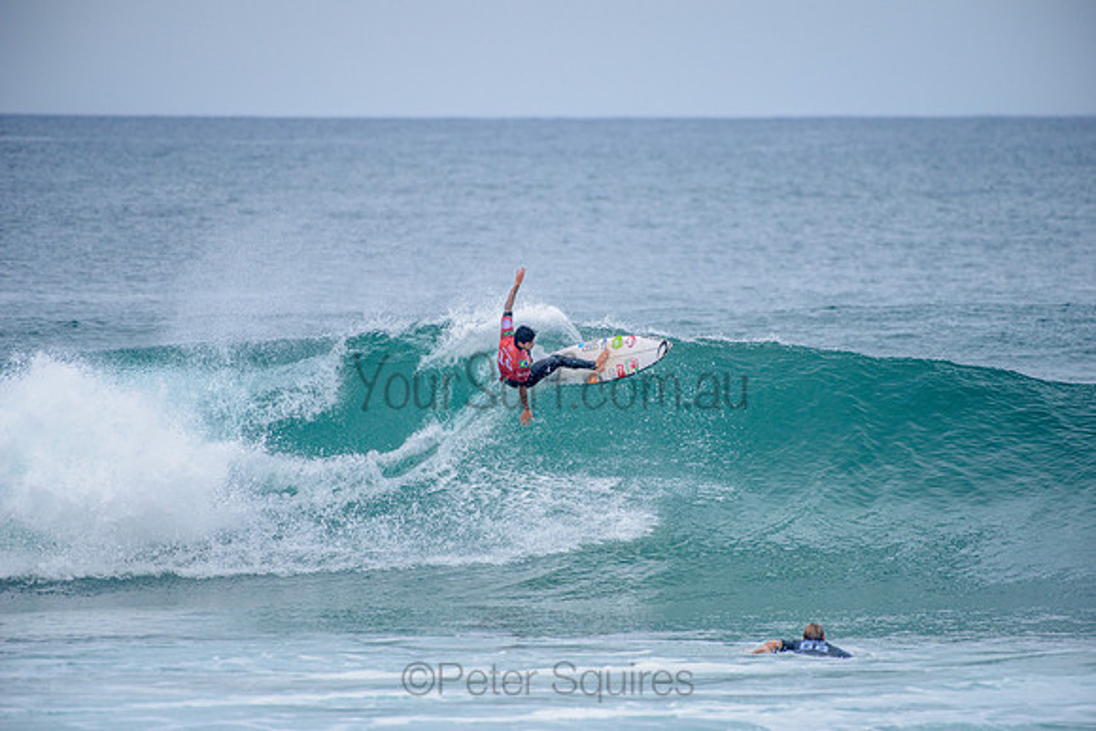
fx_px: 15225
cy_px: 366
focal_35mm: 500
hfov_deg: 4.1
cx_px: 548
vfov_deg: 2.8
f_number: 5.6
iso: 280
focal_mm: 500
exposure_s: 1/2000
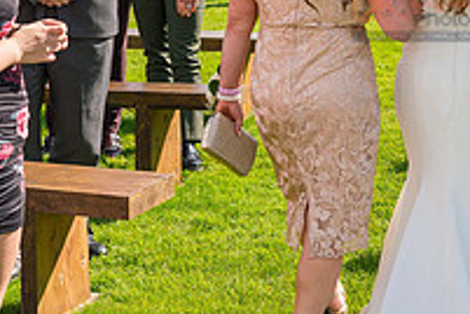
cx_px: 454
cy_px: 6
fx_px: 1319
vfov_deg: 13.4
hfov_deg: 19.7
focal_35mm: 101
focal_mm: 35
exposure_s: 1/2000
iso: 400
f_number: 4.5
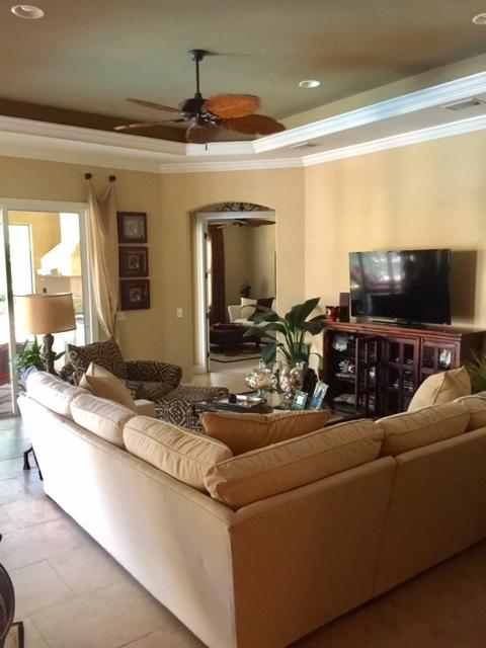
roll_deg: +1.3
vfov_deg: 61.7
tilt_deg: -4.8
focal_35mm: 29
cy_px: 324
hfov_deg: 48.2
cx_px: 243
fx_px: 543
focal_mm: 4.15
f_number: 2.2
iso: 125
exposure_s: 1/15
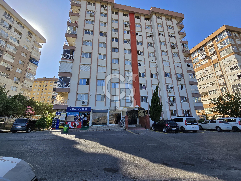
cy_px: 90
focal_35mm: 13
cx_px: 120
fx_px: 91
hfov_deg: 106.2
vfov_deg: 89.9
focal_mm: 2.2
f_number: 2.2
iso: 50
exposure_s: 1/1946
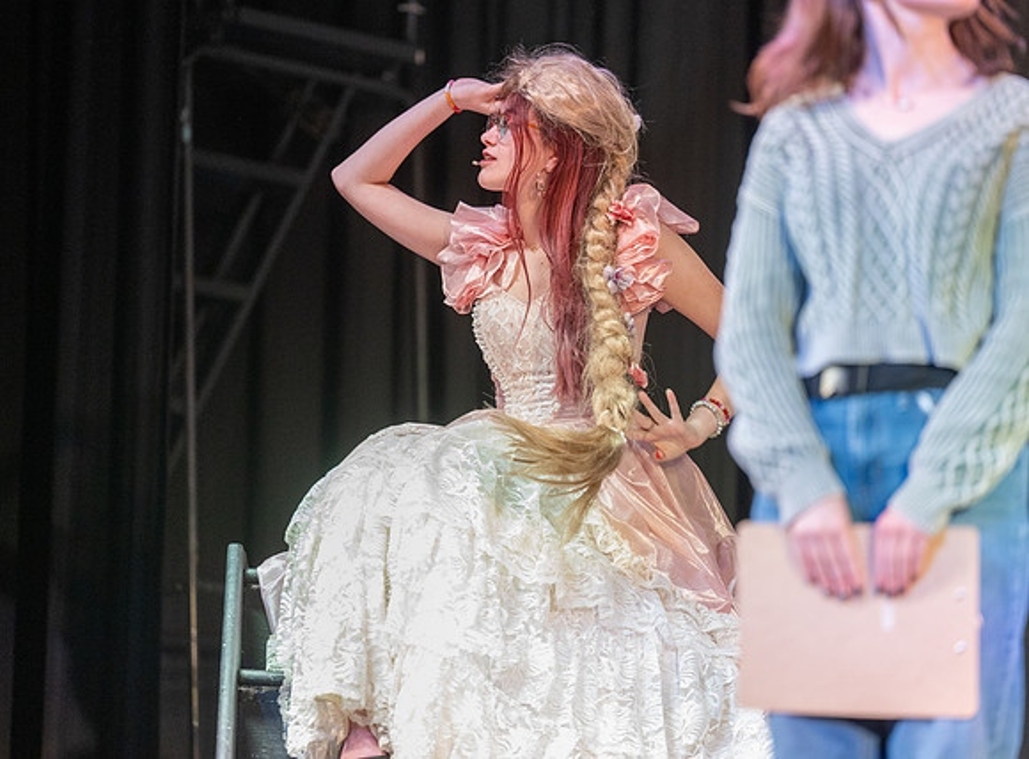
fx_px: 7578
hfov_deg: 7.8
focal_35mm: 256
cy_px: 320
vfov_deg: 5.7
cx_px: 495
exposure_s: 1/250
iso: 2500
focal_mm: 200
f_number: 2.8
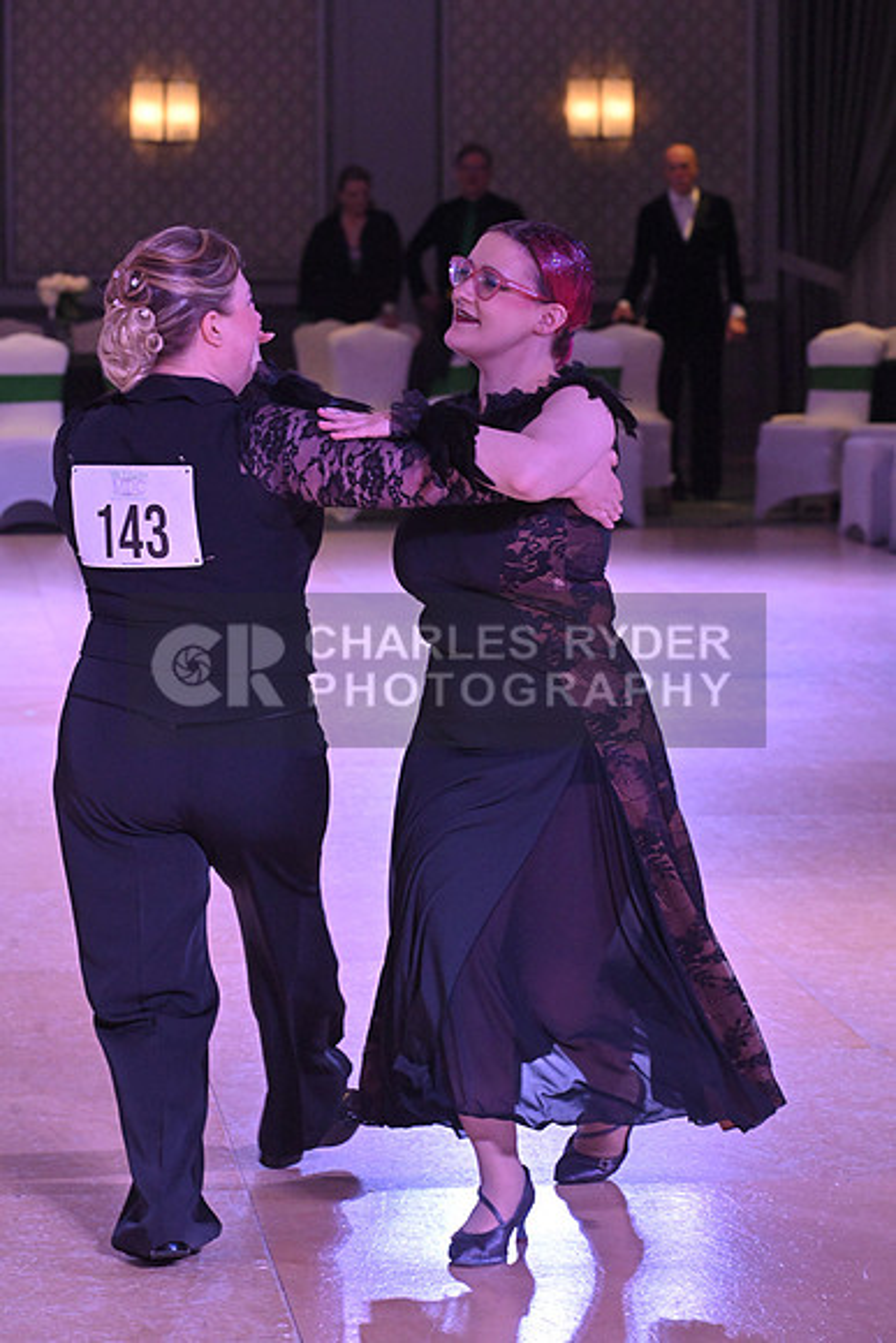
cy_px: 672
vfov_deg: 15.2
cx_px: 448
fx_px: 5037
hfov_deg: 10.2
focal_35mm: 135
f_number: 9
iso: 5000
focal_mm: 135
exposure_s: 1/320
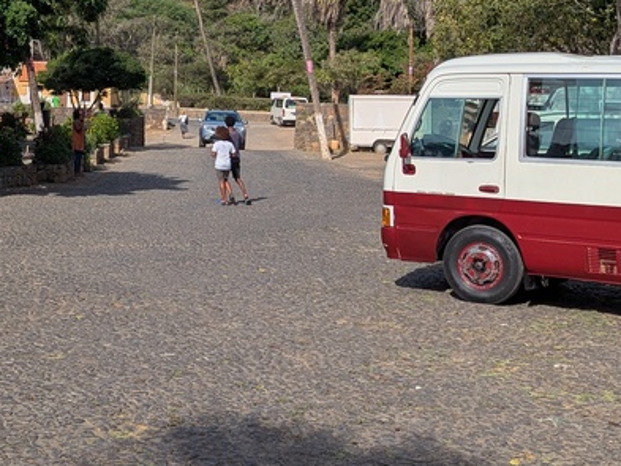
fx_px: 1166
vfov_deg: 22.0
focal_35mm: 65
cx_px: 141
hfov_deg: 29.3
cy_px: 35
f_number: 1.85
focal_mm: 6.81
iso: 45
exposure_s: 1/3650
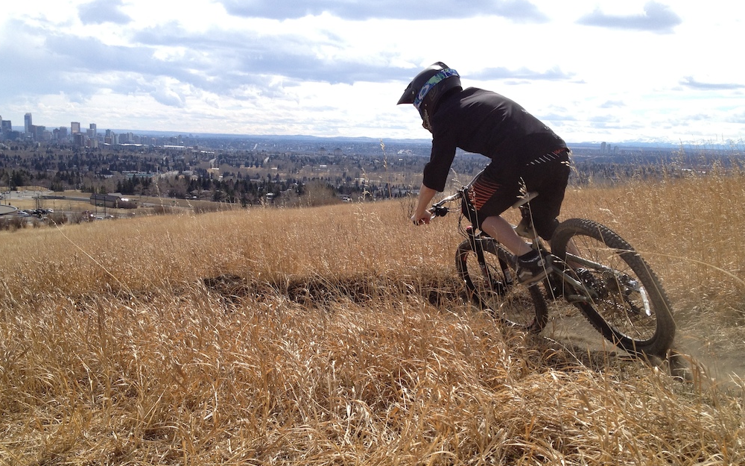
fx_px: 772
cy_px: 281
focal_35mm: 38
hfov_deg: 51.5
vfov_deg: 33.5
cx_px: 370
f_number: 2.4
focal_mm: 4.28
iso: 64
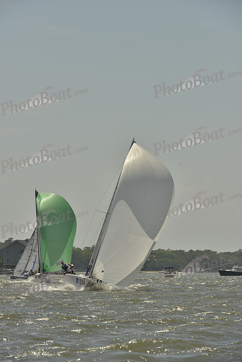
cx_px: 121
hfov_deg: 6.9
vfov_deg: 10.3
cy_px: 181
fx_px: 2015
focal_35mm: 200
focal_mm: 200
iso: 280
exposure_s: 1/1600
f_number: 10
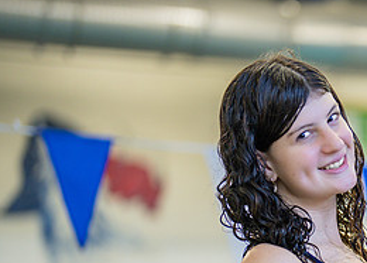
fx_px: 1272
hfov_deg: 15.9
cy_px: 244
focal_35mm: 122
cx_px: 421
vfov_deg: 11.7
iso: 500
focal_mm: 50
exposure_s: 1/500
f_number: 1.2
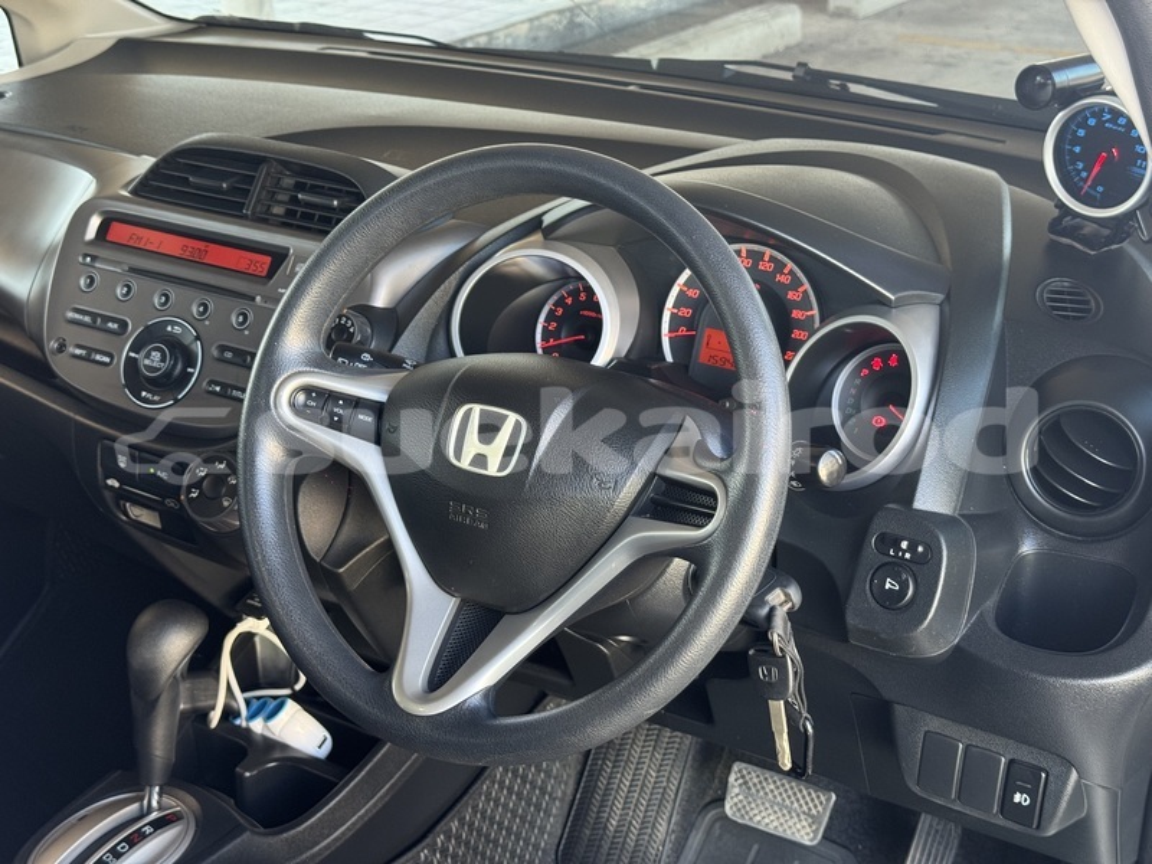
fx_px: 1597
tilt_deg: -23.8
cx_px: 576
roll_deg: -0.1
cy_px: 432
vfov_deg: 30.3
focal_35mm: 48
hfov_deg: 39.7
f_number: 1.78
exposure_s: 1/62
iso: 100
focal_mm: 6.76
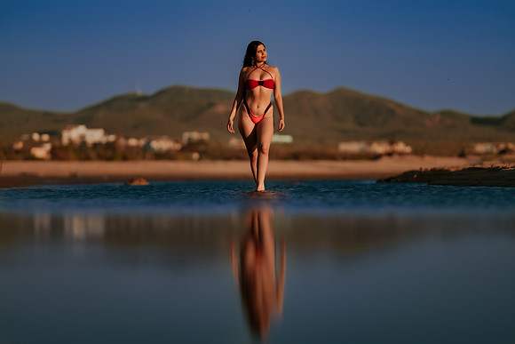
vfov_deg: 10.2
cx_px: 258
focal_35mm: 135
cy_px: 172
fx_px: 1932
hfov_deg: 15.2
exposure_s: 1/6400
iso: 100
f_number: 1.8
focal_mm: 135
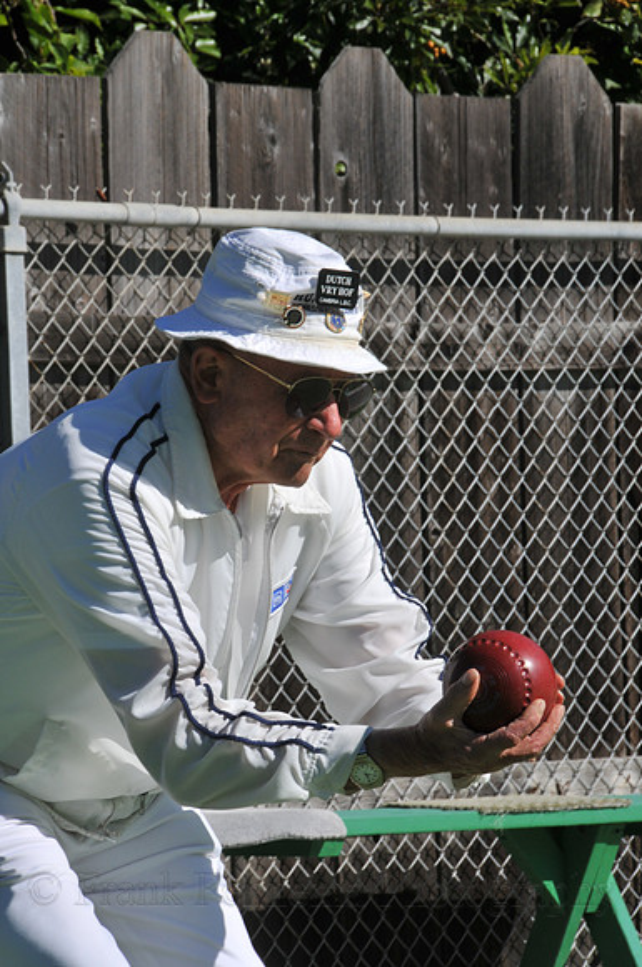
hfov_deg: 4.6
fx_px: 8048
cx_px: 321
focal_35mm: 300
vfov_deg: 6.9
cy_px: 484
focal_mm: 200
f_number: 22
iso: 200
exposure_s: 1/125
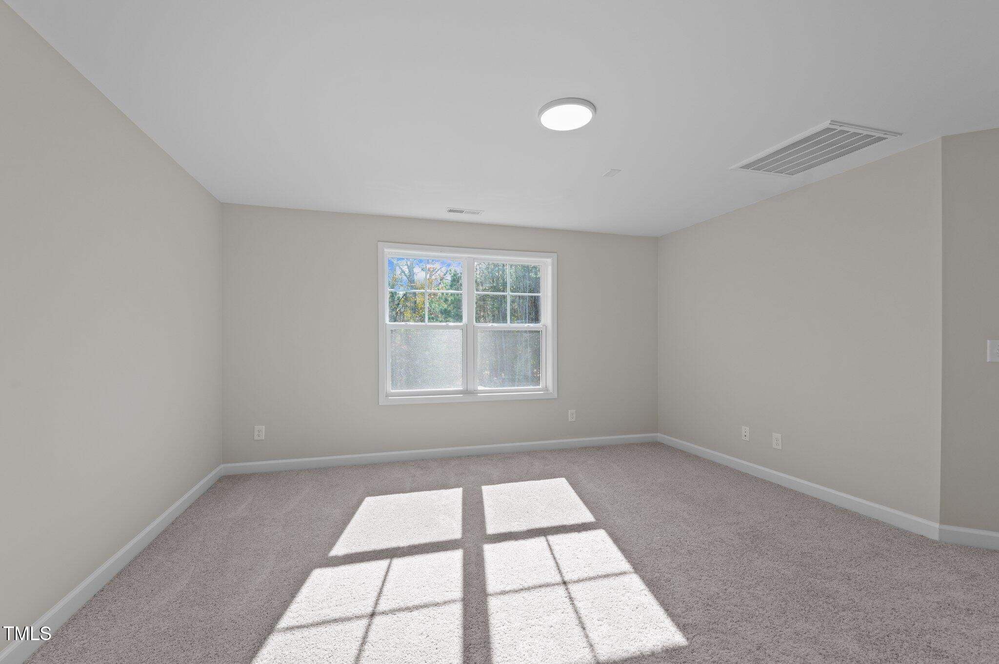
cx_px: 500
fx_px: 416
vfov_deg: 77.2
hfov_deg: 100.4
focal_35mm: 15
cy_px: 332
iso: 400
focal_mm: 15
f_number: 6.3
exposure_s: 1/50
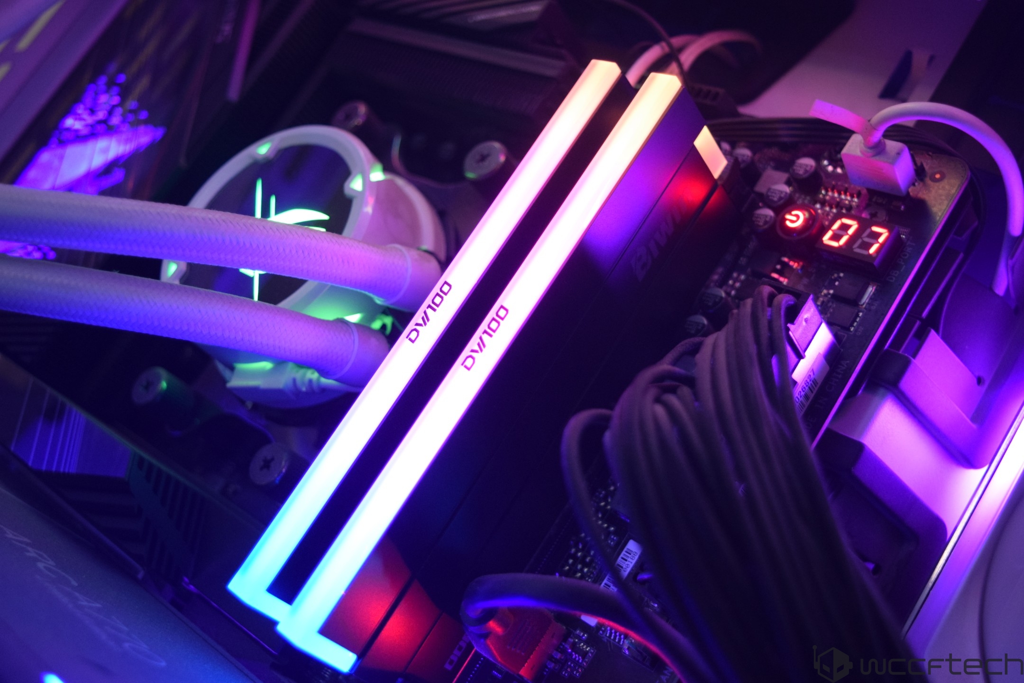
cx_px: 512
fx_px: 1280
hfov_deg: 43.6
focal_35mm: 45
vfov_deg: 29.9
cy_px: 342
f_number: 4.2
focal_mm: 30
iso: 1600
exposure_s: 1/15
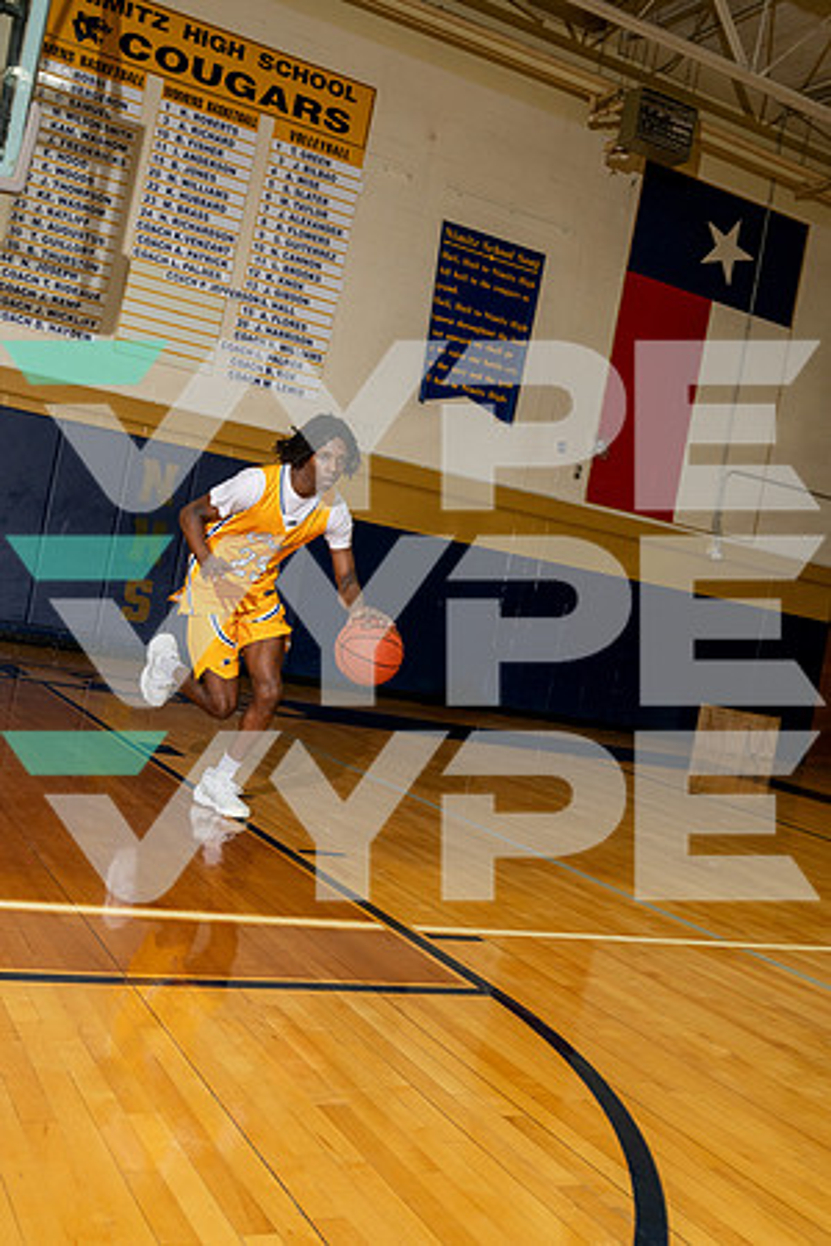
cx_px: 416
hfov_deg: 36.9
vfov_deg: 53.1
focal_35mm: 36
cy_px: 623
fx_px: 1246
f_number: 8
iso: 800
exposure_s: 1/250
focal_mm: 36
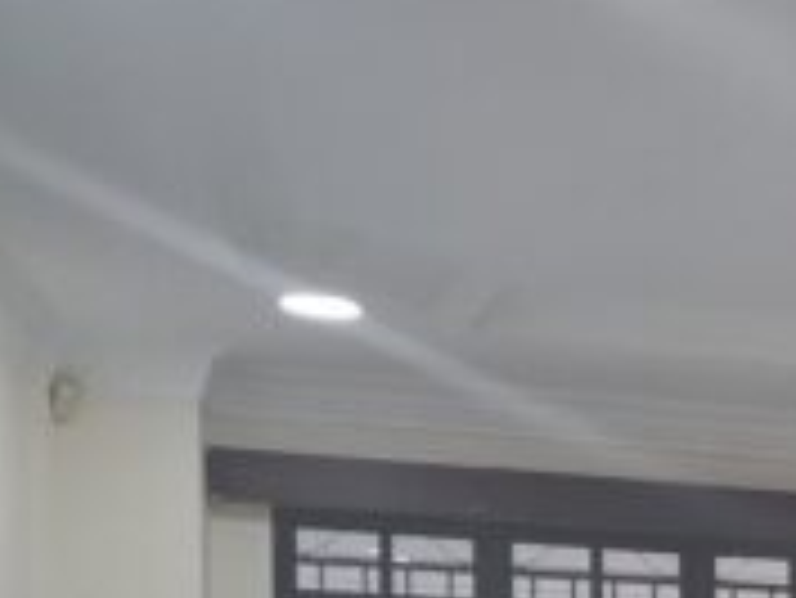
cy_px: 1030
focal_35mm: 104
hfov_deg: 16.0
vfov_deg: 13.1
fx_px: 2393
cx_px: 1435
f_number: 1.8
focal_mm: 5.54
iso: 250
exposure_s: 1/100
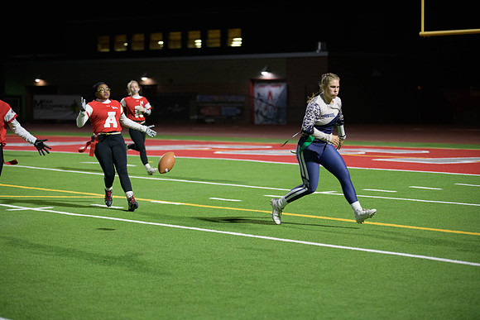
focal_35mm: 112
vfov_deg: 12.2
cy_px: 160
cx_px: 240
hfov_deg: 18.3
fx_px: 1494
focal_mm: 112
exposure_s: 1/640
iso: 3600
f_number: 2.8
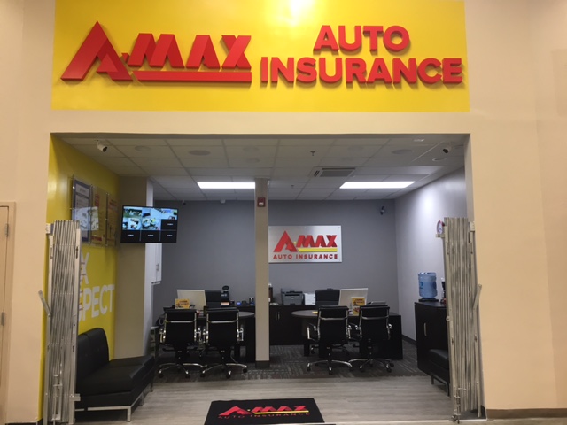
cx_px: 284
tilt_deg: +7.5
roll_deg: +0.6
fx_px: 475
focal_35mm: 29
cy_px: 212
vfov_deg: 48.2
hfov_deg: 61.7
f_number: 2.2
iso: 50
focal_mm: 4.15
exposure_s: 1/30
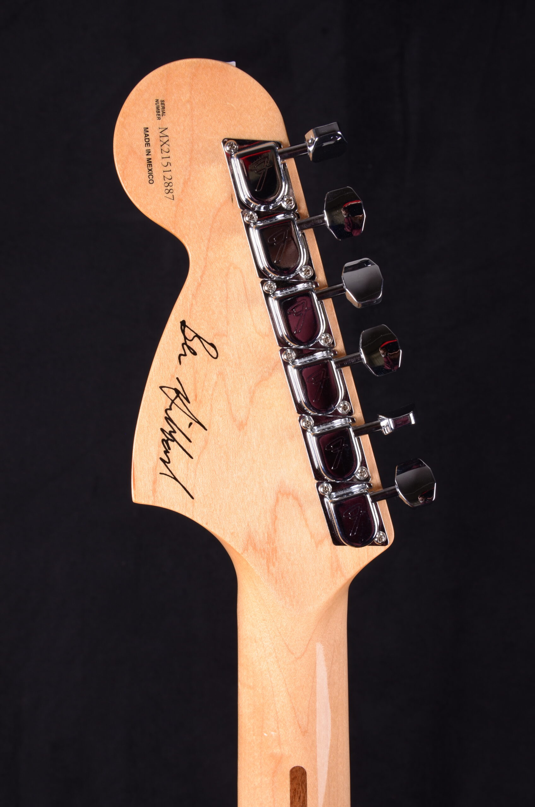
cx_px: 268
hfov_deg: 25.6
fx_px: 1175
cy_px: 404
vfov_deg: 37.9
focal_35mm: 52
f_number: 13
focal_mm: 35
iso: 200
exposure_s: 1/200
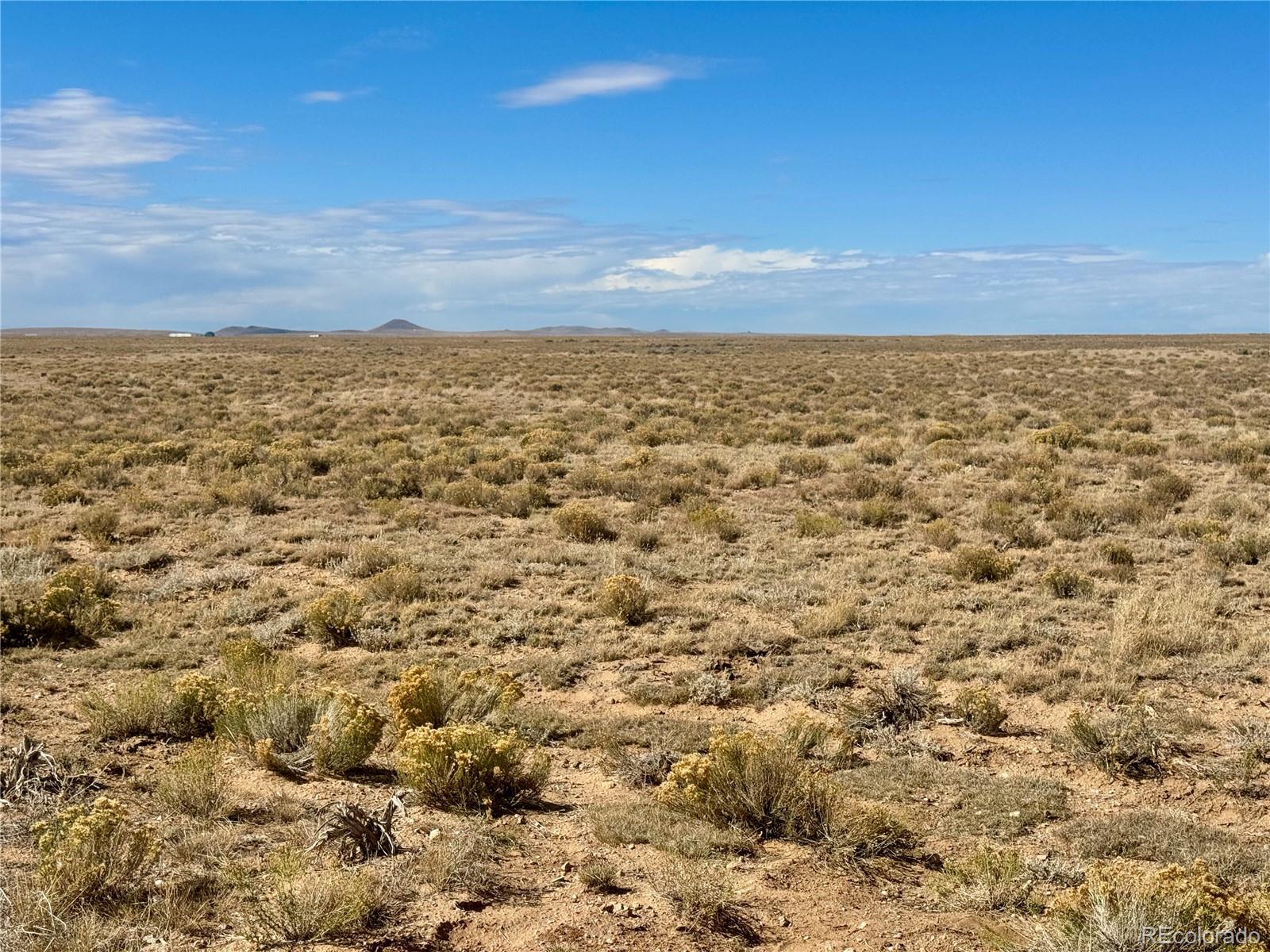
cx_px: 635
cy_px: 476
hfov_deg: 39.7
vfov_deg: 30.3
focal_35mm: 48
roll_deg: -0.5
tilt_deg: -4.9
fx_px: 1761
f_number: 1.78
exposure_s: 1/7937
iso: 64
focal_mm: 6.76
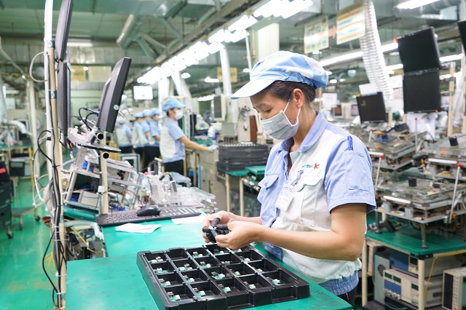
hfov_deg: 55.8
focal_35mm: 34
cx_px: 233
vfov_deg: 38.8
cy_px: 155
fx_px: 440
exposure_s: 1/80
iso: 2000
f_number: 4.5
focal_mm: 34
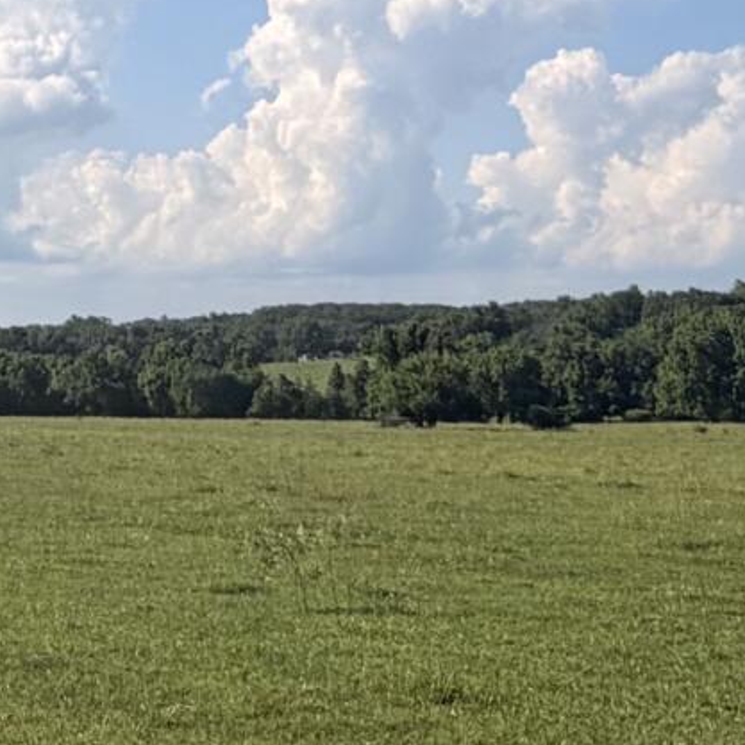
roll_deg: +0.9
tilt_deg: +2.5
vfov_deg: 19.2
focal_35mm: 89
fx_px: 2167
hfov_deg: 19.4
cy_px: 111
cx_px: 188
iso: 20
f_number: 2.2
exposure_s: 1/1105
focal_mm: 2.22
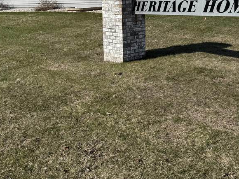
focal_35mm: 53
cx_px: 120
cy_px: 33
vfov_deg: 26.9
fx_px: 366
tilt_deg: -5.9
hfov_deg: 36.2
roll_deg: -0.5
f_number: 1.78
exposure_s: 1/6711
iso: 80
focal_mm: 6.76
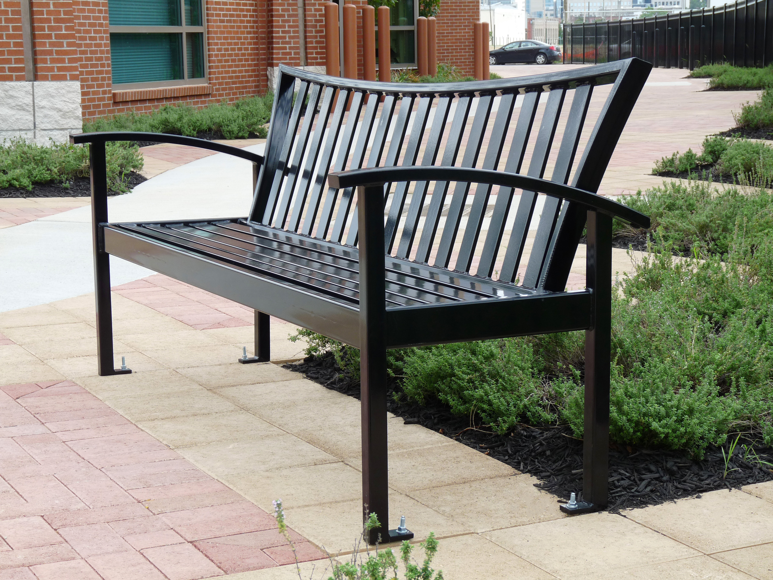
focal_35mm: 72
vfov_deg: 20.4
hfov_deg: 27.0
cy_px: 290
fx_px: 1608
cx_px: 386
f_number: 4
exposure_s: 1/200
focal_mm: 12.8
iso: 100
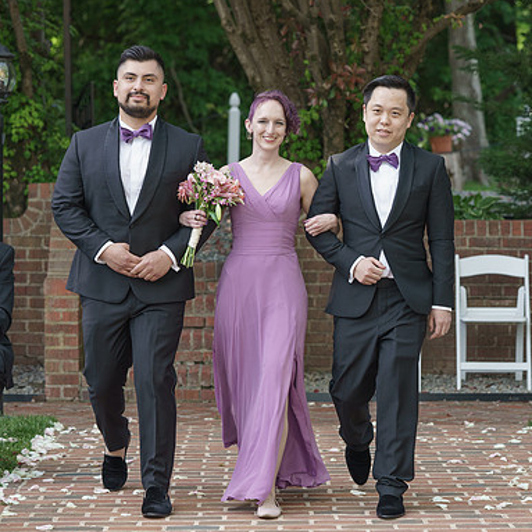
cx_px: 266
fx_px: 2226
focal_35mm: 128
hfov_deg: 13.6
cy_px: 275
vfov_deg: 13.6
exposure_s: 1/200
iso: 50
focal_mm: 95
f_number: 4
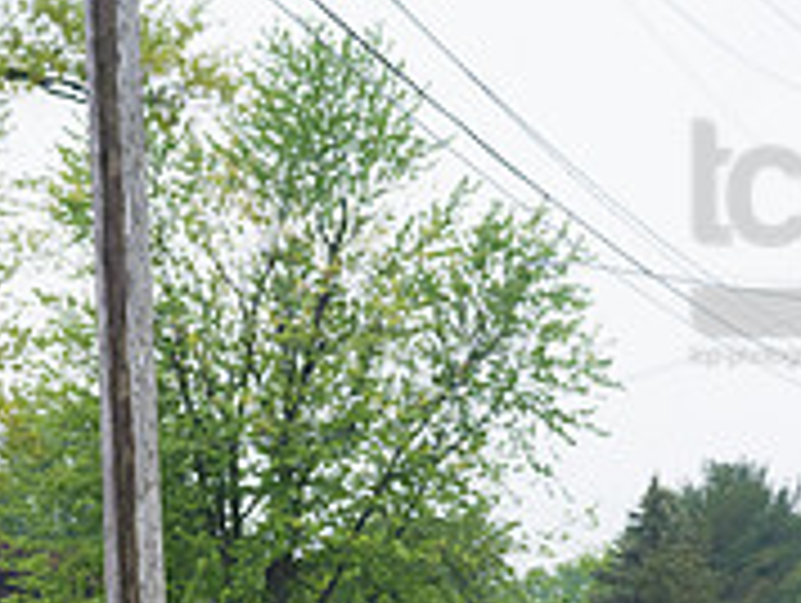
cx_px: 302
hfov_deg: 6.8
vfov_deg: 5.1
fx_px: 6743
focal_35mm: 291
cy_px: 724
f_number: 6.3
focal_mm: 120
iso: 1000
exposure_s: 1/640
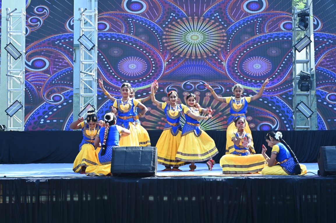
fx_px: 653
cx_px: 168
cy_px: 112
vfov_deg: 19.4
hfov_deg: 28.9
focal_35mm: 70
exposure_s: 1/160
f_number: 10
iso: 640
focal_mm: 70
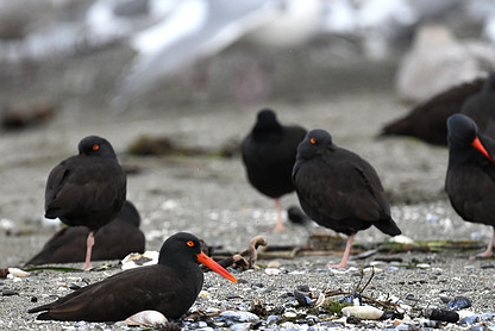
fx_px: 15341
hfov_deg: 1.8
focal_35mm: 1115
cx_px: 295
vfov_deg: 1.2
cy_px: 197
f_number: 6.3
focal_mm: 800
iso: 720
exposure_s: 1/800
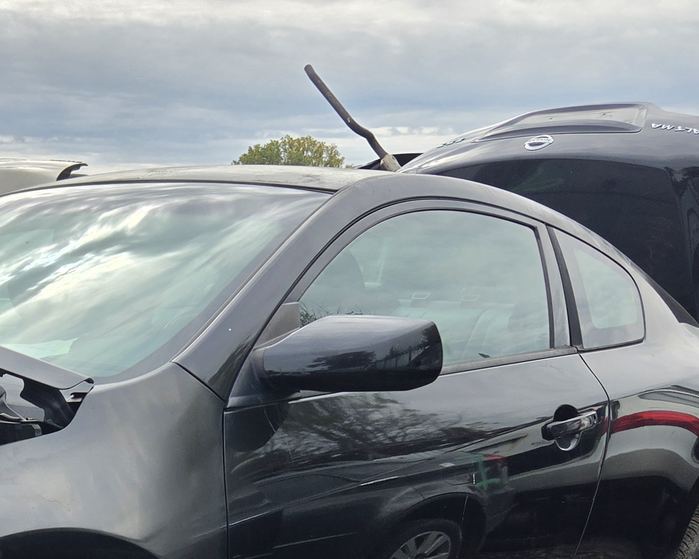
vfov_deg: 23.5
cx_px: 9
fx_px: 1241
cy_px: 640
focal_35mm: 60
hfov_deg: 29.5
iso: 80
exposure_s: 1/3075
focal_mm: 5.4
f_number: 1.8
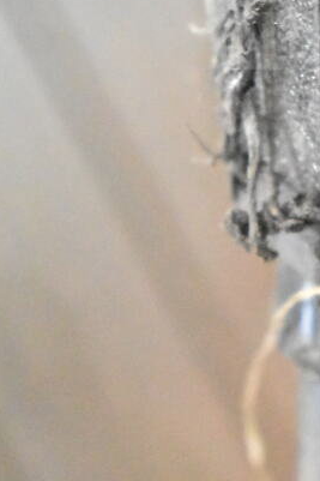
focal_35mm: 188
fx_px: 2511
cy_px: -26
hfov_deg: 7.2
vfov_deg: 10.8
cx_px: 362
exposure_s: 1/100
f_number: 5.6
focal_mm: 55
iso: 25600
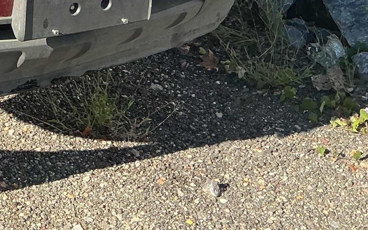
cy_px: -194
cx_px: -159
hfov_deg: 18.9
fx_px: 993
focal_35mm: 99
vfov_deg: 12.1
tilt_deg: -4.8
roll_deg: -0.2
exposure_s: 1/1311
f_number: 1.8
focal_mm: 3
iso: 25
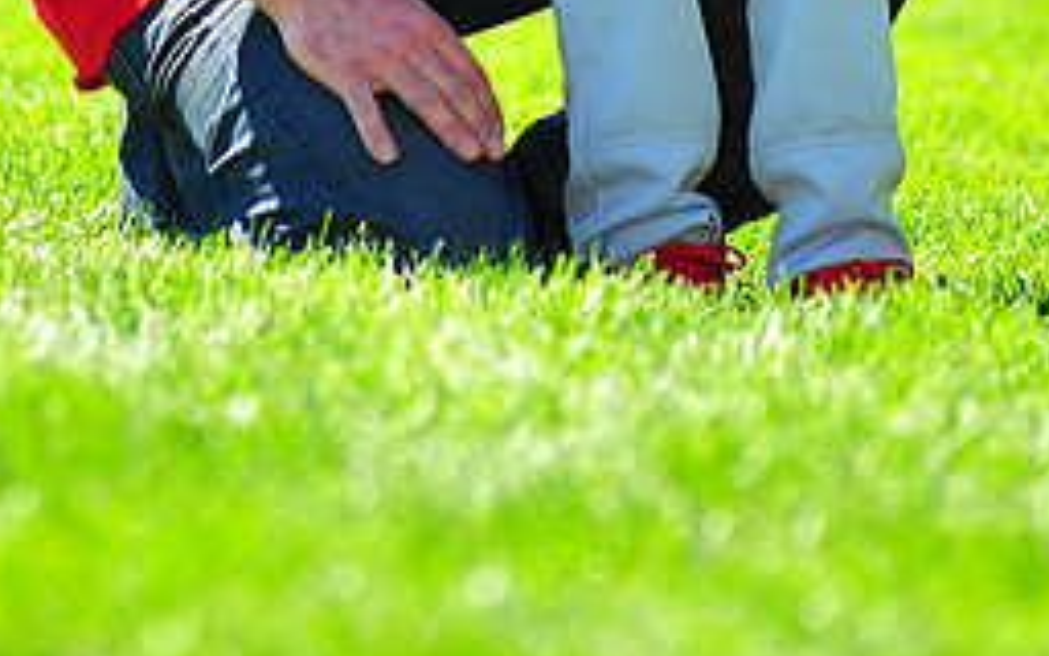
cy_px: -435
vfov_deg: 3.1
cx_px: 443
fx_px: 11893
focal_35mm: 416
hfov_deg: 5.1
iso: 200
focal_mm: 180
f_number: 4.5
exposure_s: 1/500
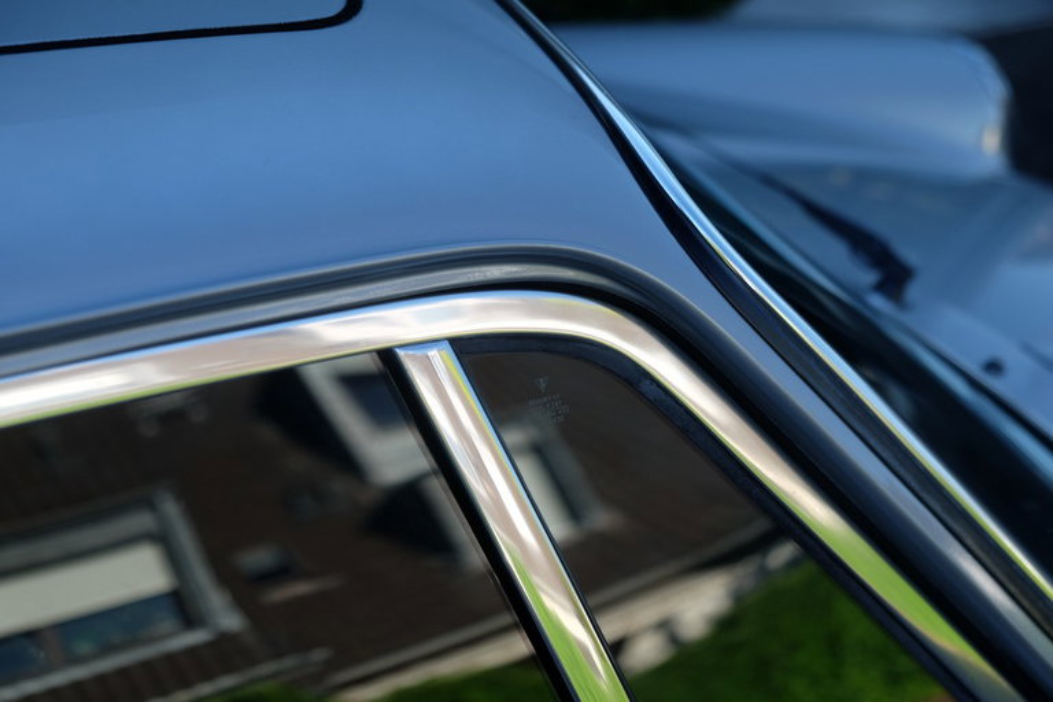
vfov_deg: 23.0
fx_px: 1726
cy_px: 351
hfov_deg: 33.9
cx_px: 526
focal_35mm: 59
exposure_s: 1/150
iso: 200
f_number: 4
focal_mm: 39
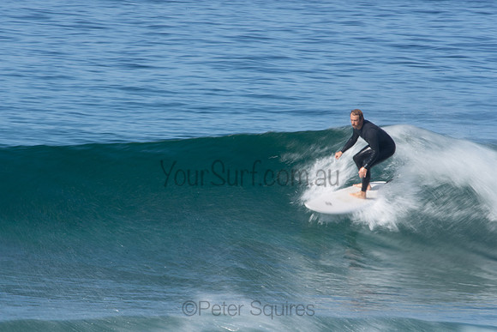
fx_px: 10356
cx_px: 248
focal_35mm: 750
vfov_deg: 1.8
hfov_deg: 2.7
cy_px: 166
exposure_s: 1/25
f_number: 32
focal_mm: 500
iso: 100
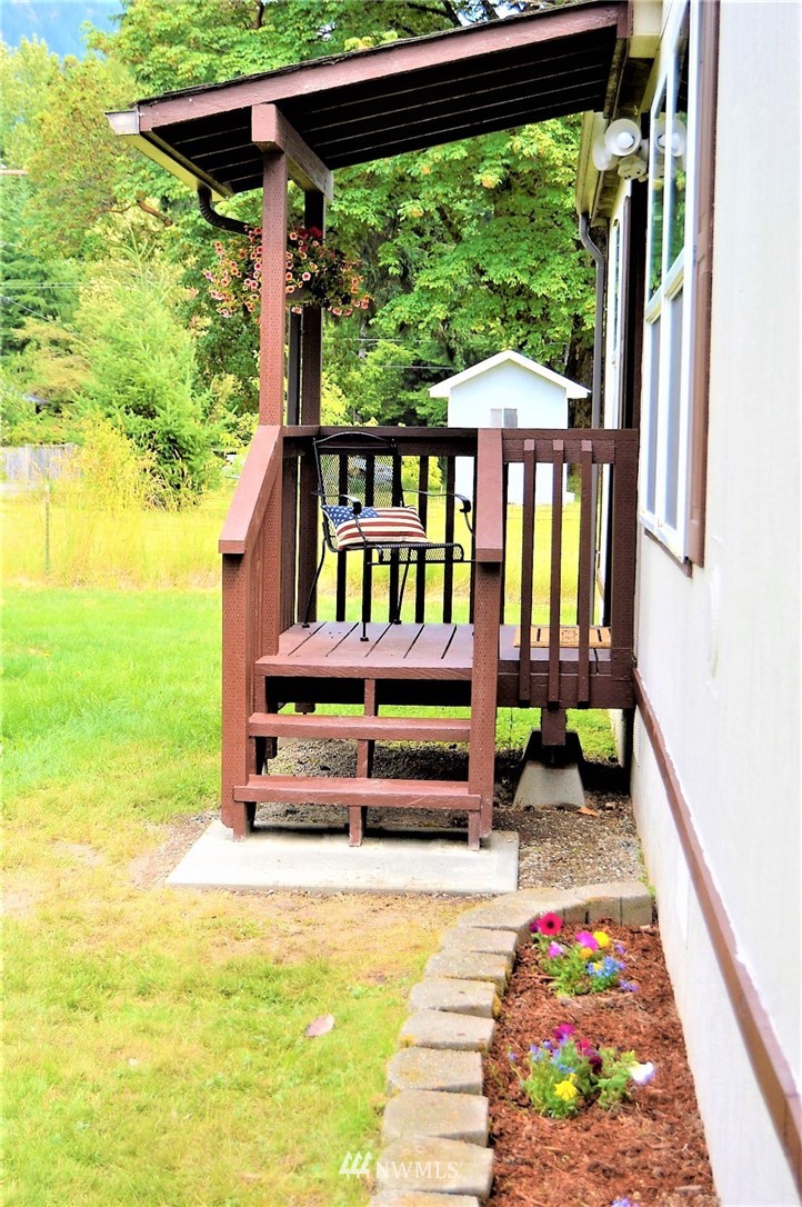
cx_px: 401
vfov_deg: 33.4
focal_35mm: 60
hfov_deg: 22.6
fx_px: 2009
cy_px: 604
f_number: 5
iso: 100
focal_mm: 40
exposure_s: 1/250
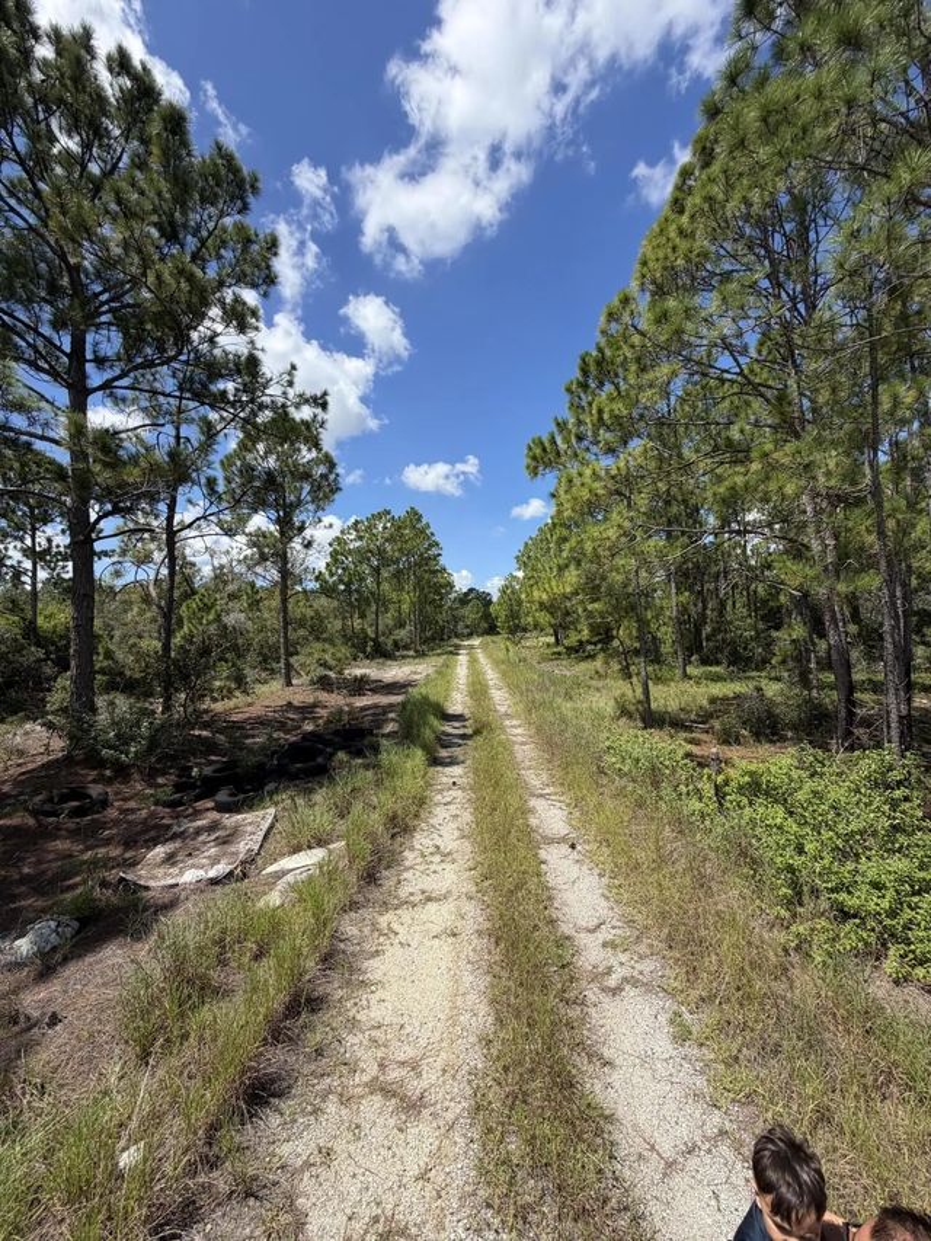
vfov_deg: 102.1
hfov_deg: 85.7
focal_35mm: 14
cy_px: 620
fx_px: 502
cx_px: 466
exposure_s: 1/985
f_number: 2.2
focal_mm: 2.22
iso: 32
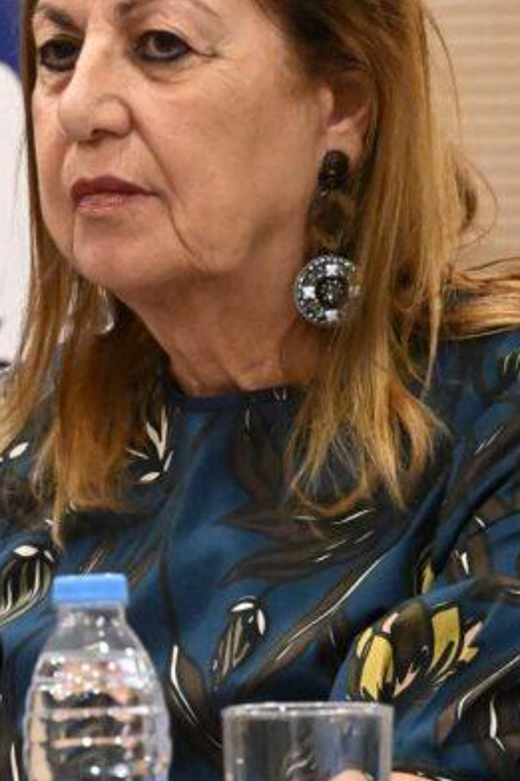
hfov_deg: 2.9
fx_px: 10192
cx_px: 151
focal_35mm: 470
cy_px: 452
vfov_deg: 4.4
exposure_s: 1/250
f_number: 5.6
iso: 8000
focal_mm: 120
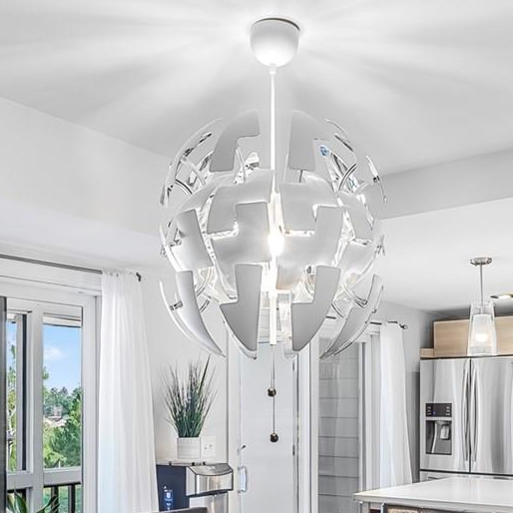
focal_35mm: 44
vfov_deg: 36.6
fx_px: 738
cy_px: 435
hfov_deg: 38.3
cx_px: 276
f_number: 9
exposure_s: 1.3
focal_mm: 8
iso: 200
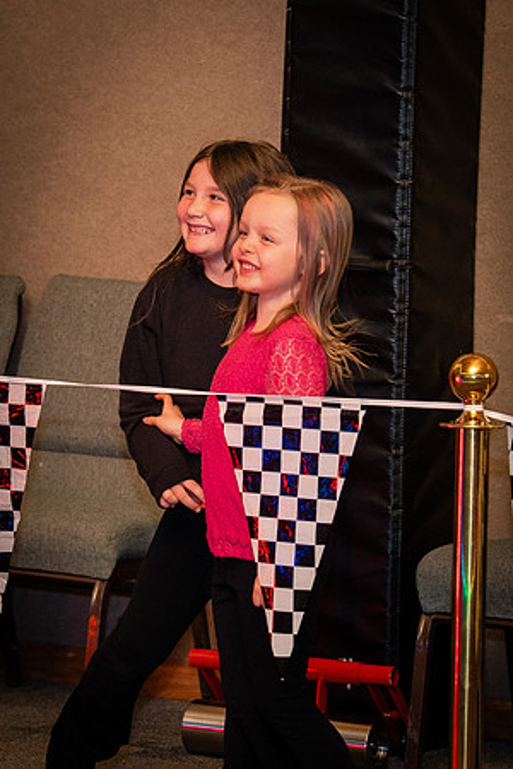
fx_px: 4147
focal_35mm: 194
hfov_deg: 7.1
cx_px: 212
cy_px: 416
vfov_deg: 10.6
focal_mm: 70
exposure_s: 1/250
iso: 1000
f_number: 3.2
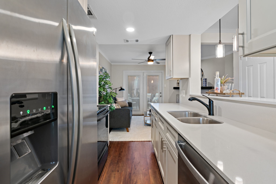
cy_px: 92
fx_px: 123
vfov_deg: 73.7
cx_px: 138
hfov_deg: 96.7
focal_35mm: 16
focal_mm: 16
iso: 250
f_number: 9
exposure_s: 1/1.67
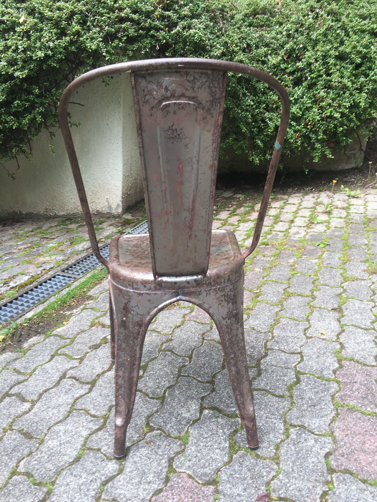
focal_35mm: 29
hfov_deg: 48.2
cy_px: 251
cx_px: 188
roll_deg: -2.6
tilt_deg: -17.4
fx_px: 421
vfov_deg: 61.7
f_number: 2.2
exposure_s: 1/100
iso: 32
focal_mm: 4.15
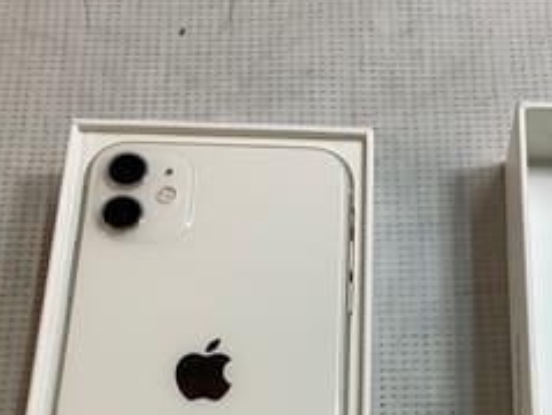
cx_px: 404
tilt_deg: -66.3
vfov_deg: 21.9
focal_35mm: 65
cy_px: 398
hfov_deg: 29.4
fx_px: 1038
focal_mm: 3.3
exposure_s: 1/50
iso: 64
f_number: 2.4
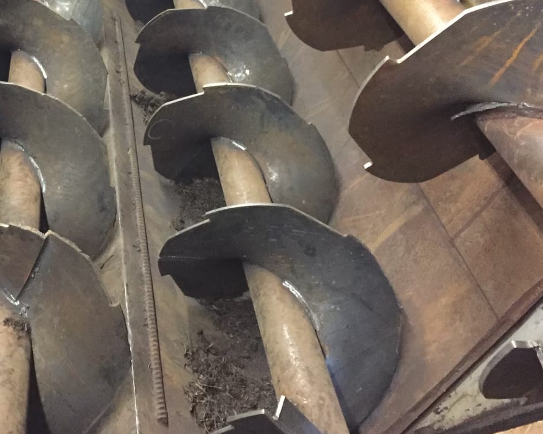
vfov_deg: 30.2
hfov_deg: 37.0
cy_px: 96
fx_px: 787
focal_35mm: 49
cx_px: 129
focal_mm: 4.15
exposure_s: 1/15
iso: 400
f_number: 2.2
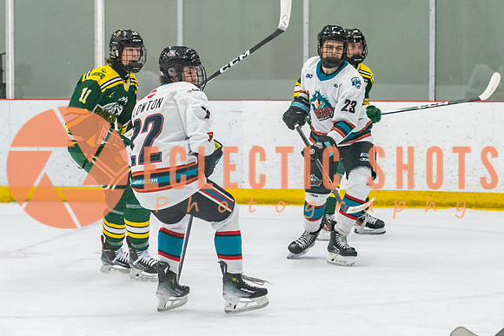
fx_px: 2665
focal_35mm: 190
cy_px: 241
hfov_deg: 10.8
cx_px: 114
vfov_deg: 7.2
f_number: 2.8
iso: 4000
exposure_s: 1/800
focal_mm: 86
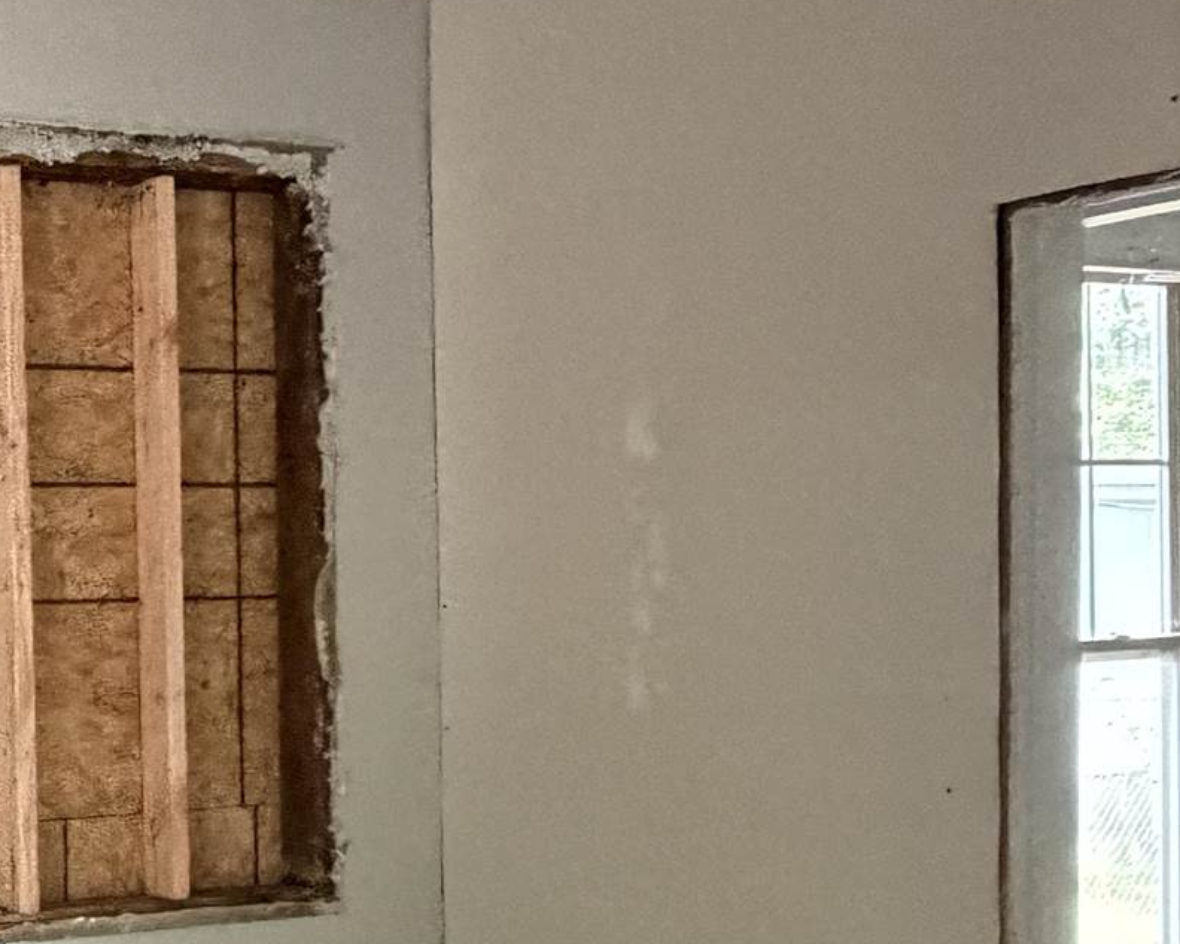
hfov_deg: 27.5
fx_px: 1851
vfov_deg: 28.3
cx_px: -471
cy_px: 694
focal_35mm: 53
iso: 1000
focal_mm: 2.22
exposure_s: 1/60
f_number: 2.2
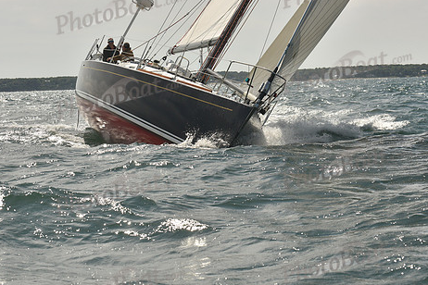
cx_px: 234
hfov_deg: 20.8
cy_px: 131
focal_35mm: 98
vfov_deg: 14.0
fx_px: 1165
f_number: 7.1
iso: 320
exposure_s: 1/1250
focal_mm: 78
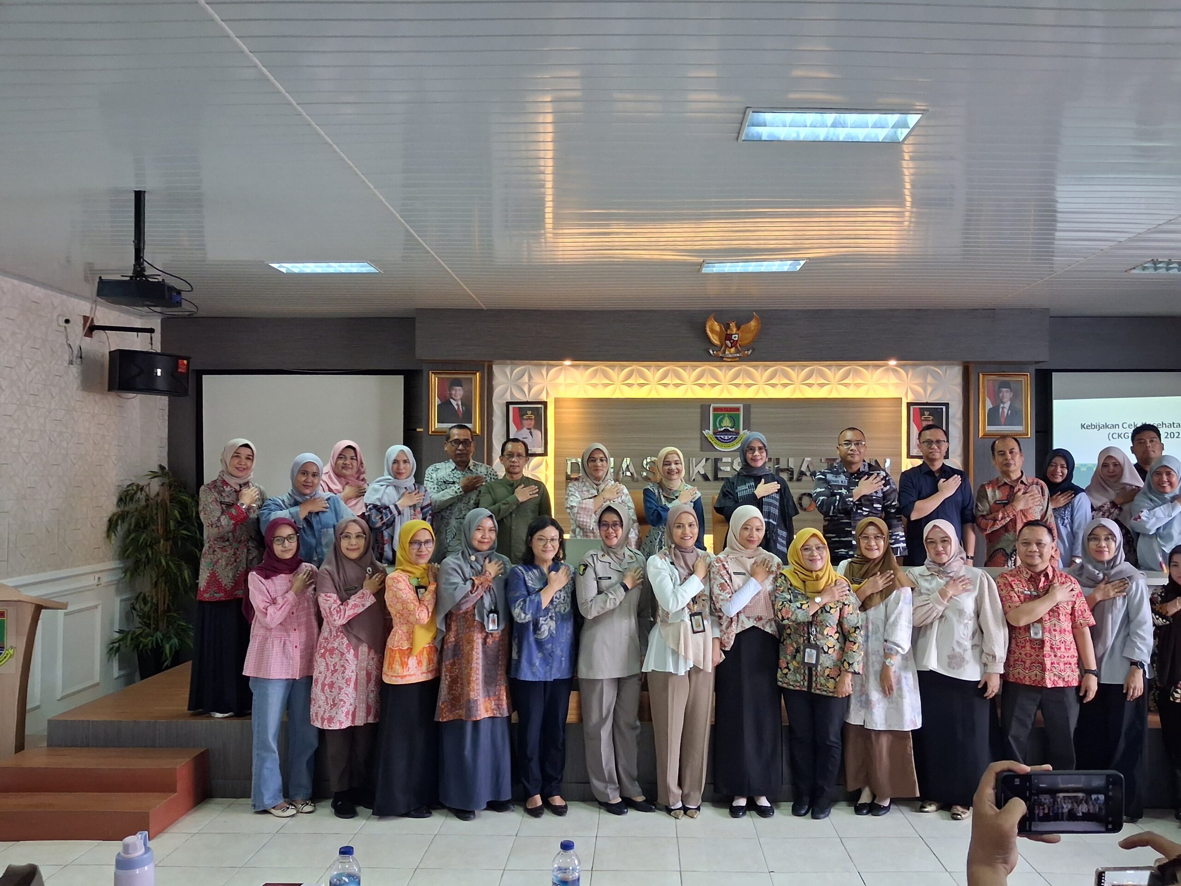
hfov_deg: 65.3
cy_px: 443
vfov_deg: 51.4
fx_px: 921
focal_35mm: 27
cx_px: 590
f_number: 1.8
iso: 500
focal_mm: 4
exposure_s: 1/50
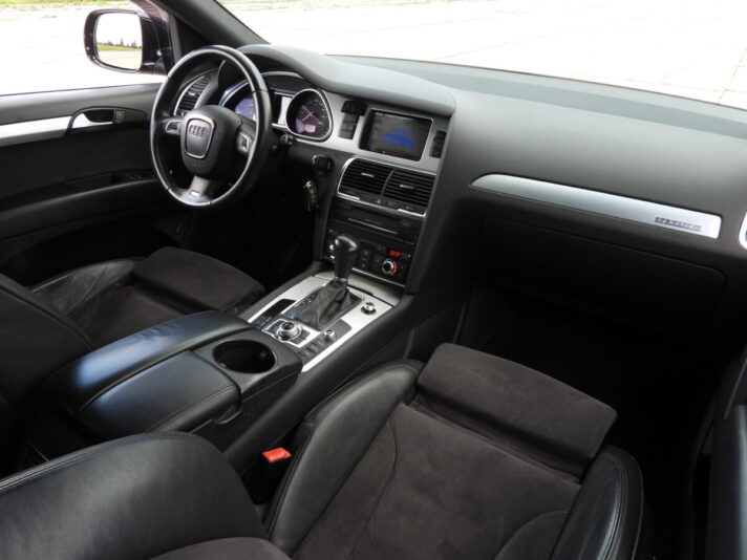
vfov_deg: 56.8
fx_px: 518
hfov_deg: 71.6
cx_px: 374
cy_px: 280
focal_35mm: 24
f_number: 2.8
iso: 100
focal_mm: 4.3
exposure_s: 1/125
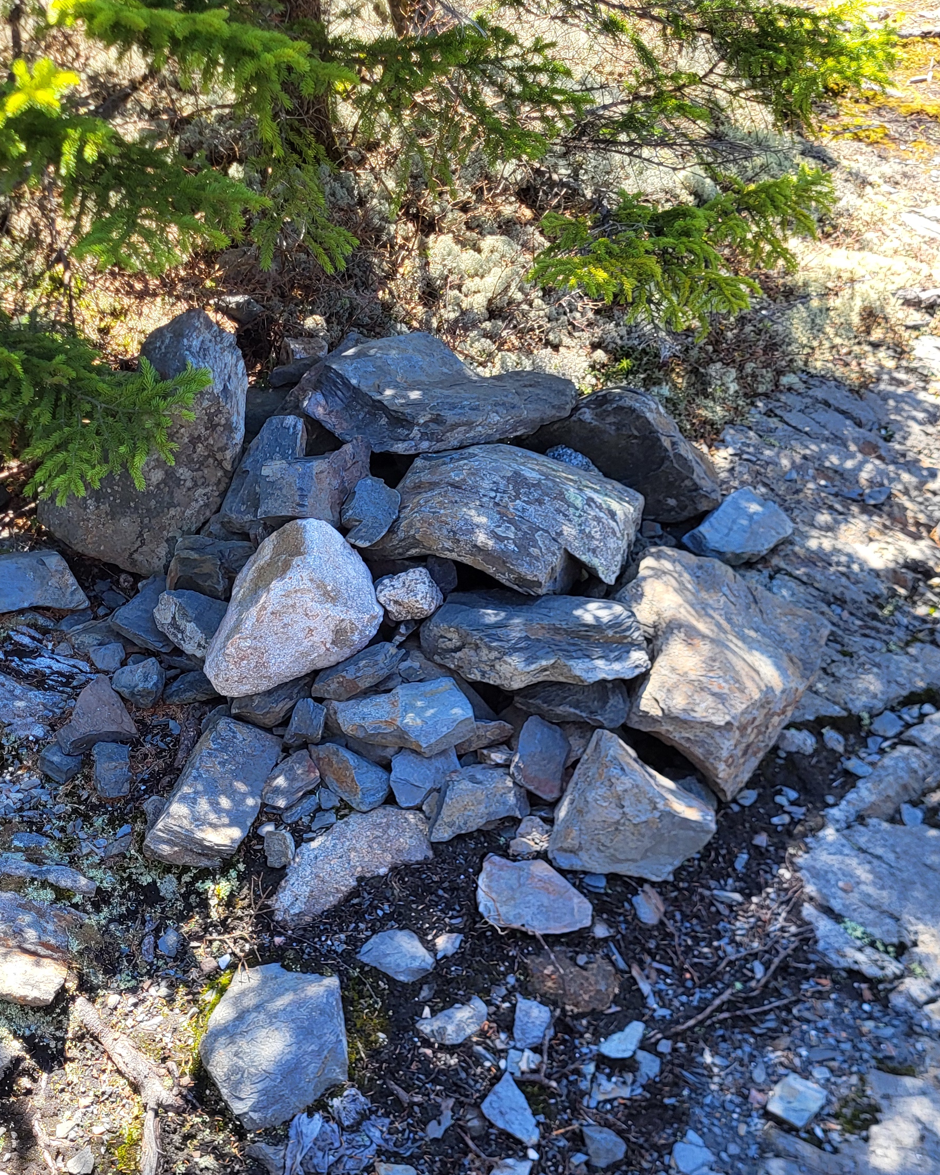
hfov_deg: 33.4
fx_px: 1565
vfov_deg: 40.8
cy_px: 738
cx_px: 385
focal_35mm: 45
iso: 40
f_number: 1.8
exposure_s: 1/341
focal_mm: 5.4
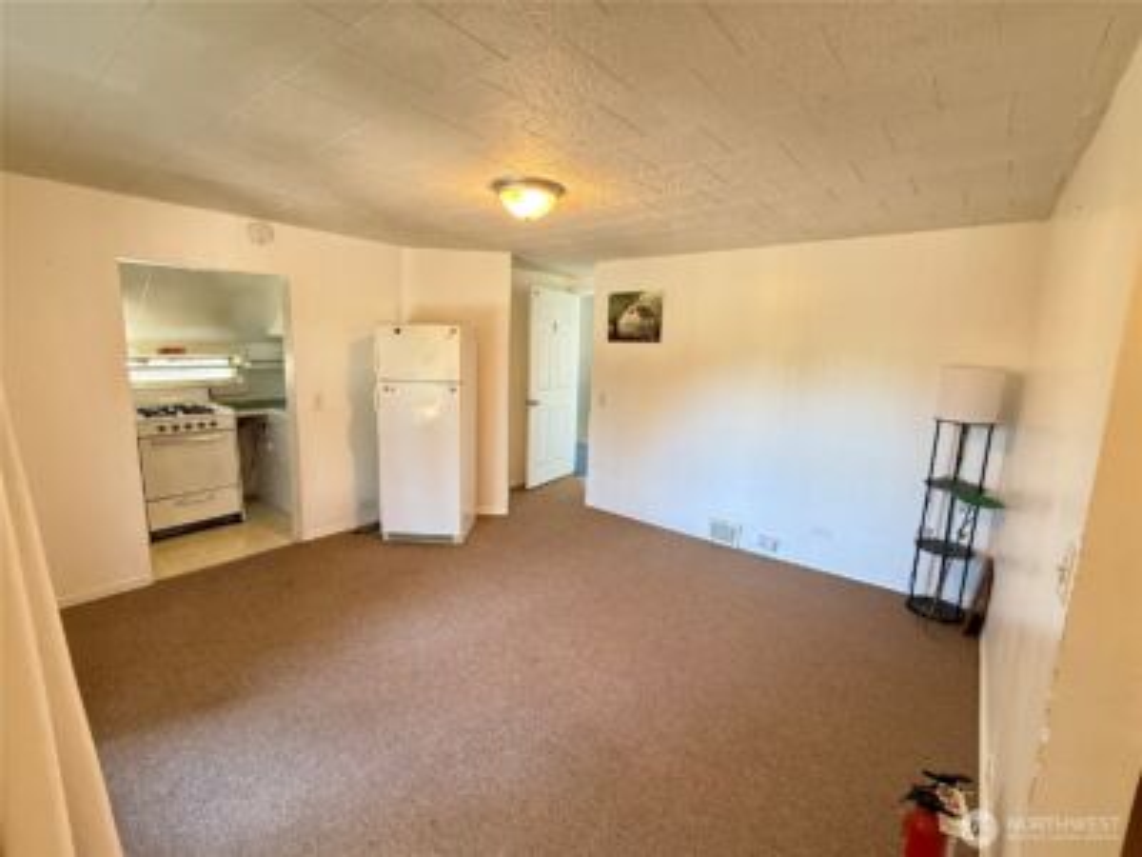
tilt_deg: -8.0
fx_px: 462
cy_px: 428
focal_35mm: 14
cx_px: 571
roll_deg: -2.6
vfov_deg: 85.7
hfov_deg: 102.1
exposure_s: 1/60
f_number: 2.2
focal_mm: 2.22
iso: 320
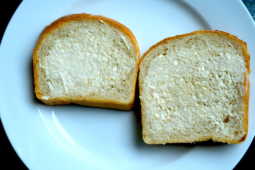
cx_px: 128
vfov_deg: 29.9
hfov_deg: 43.6
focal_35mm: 45
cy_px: 85
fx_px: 319
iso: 125
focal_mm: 30
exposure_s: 1/350
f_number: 2.8
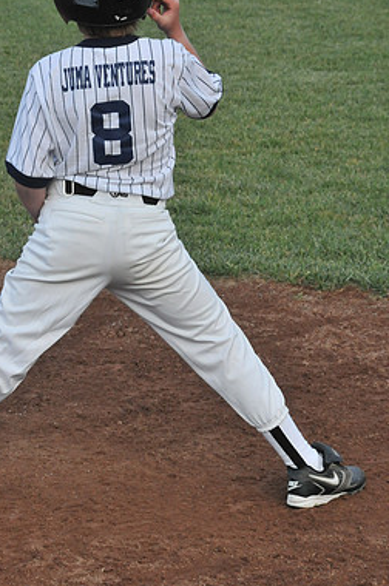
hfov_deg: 9.2
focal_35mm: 149
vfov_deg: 13.8
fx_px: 2420
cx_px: 106
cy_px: 230
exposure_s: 1/250
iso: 800
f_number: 11
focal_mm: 65
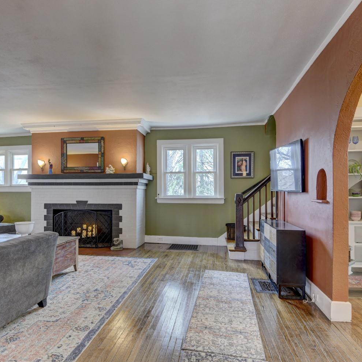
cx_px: 167
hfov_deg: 49.7
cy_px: 188
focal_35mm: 33
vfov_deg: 49.7
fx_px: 390
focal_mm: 24
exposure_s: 1/4
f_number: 8
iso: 400
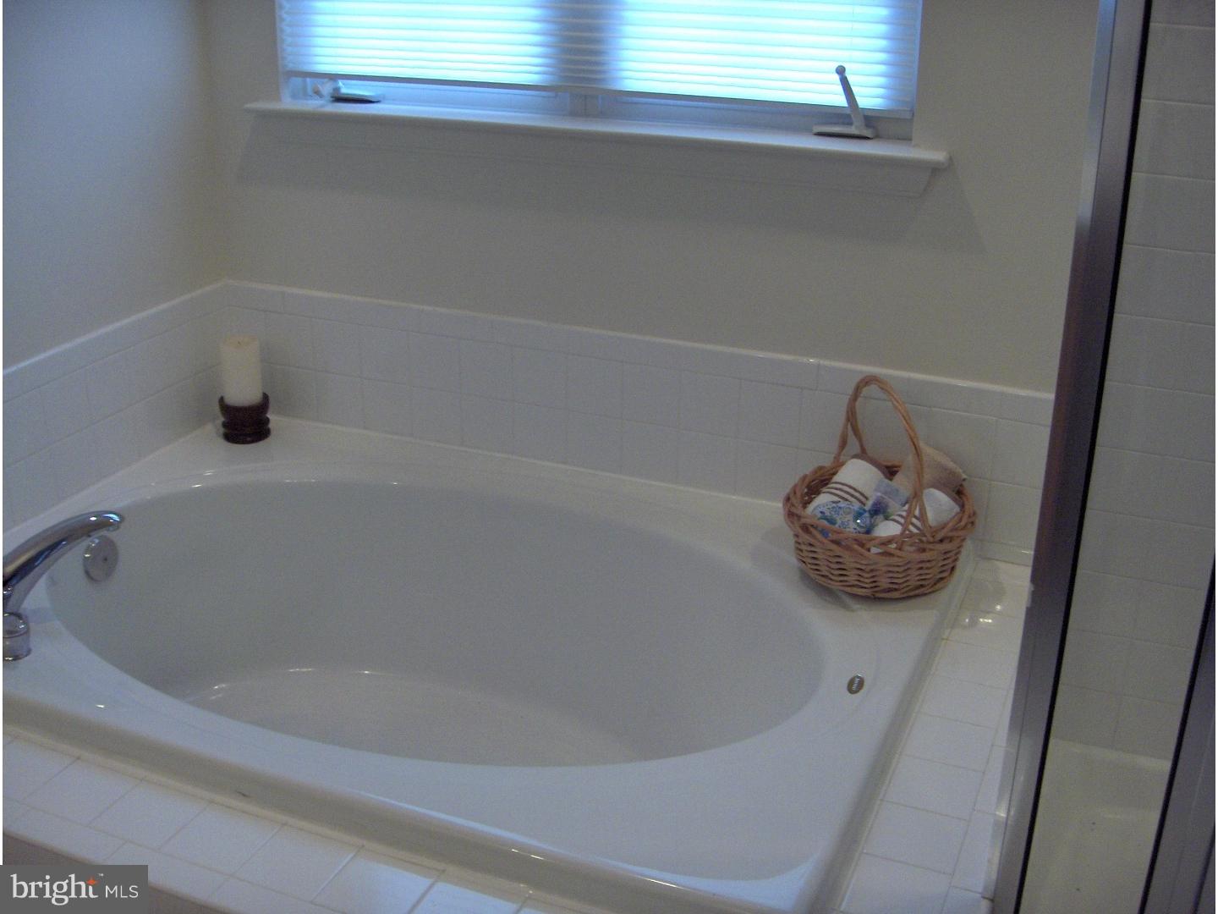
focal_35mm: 39
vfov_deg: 36.8
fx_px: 1372
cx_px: 609
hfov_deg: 47.9
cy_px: 457
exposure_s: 1/78.5
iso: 200
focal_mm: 8
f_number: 2.8
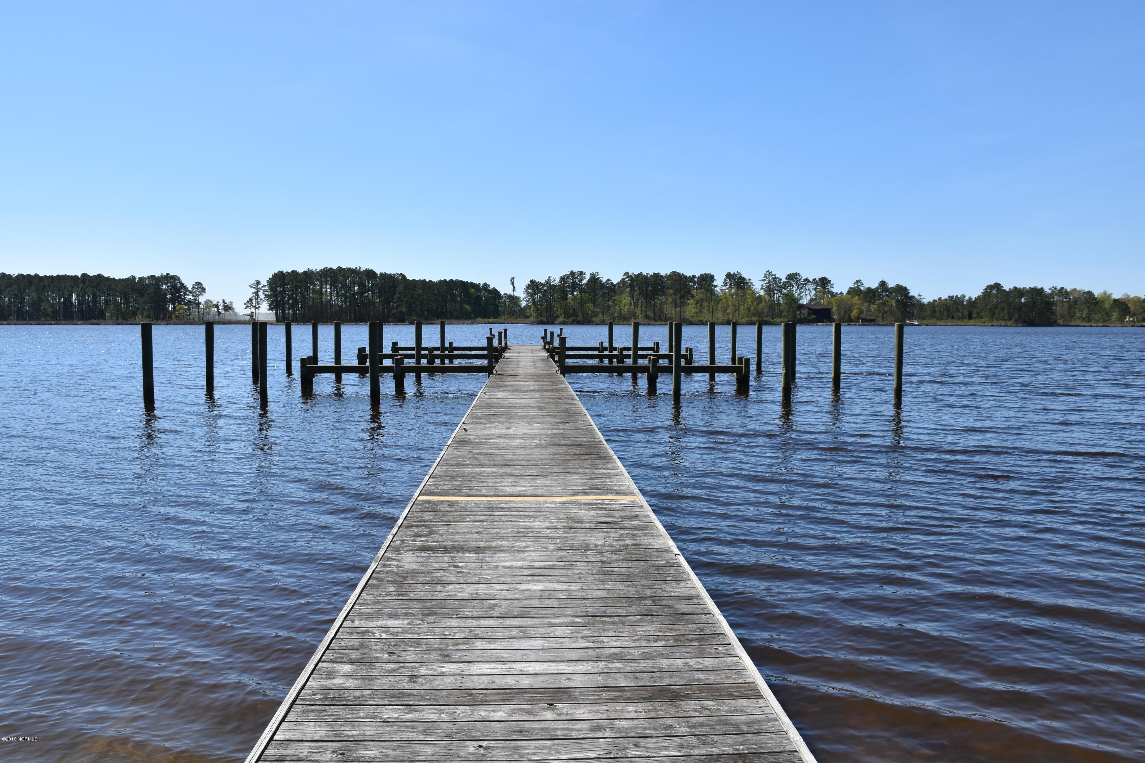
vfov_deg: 43.6
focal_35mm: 30
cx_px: 572
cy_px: 382
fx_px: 954
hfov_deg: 61.9
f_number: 10
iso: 200
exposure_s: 1/400
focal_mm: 20
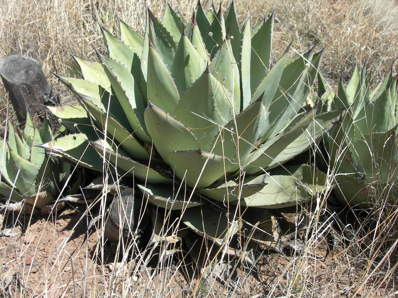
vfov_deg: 37.7
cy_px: 149
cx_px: 199
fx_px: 437
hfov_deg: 49.0
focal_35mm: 38
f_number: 4.8
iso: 50
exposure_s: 1/320
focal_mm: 7.8
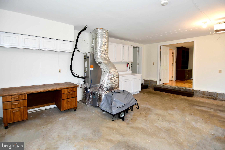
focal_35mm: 18
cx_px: 112
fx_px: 112
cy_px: 75
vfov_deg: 67.4
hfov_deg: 90.0
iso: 400
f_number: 4
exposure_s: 1/60
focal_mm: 12
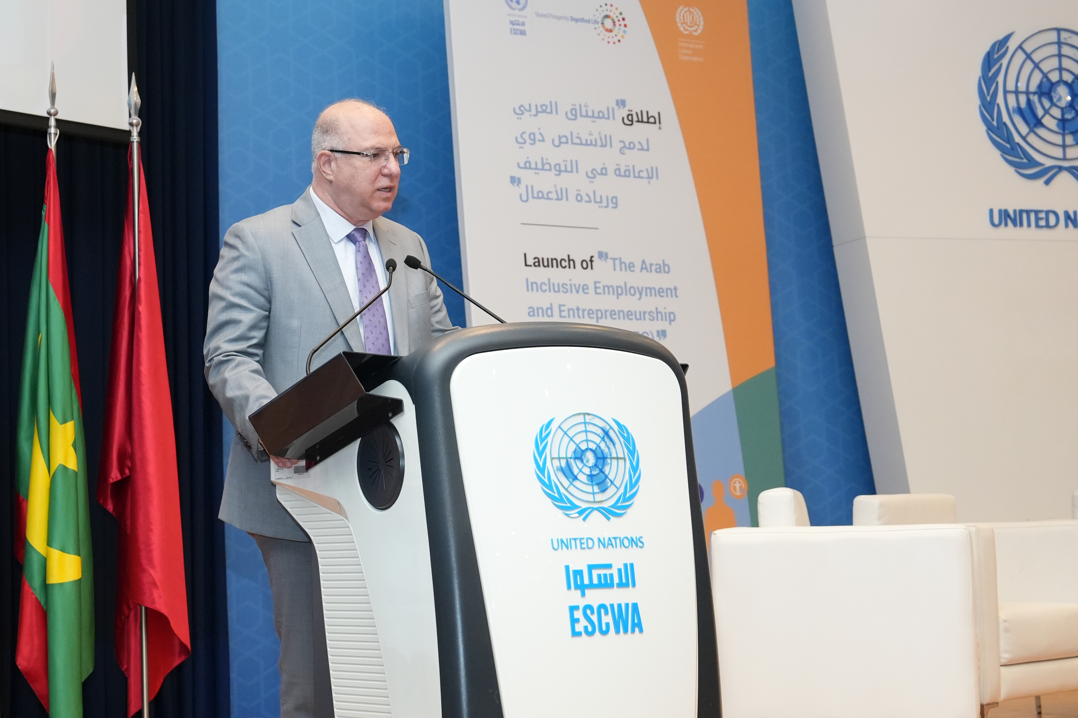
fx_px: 2156
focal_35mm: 72
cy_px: 359
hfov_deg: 28.1
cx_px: 539
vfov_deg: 18.9
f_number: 5.6
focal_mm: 48
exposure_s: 1/160
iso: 4000
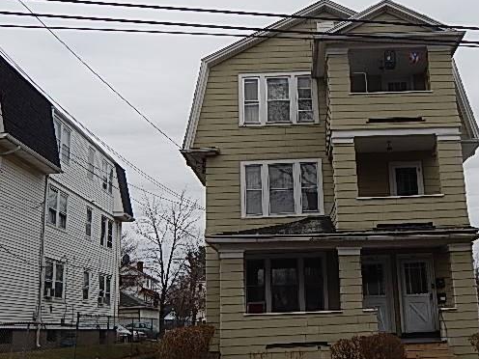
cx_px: 308
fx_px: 554
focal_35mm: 40
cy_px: 198
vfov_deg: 35.9
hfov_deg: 46.3
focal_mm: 5.6
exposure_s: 1/800
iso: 125
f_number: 3.2
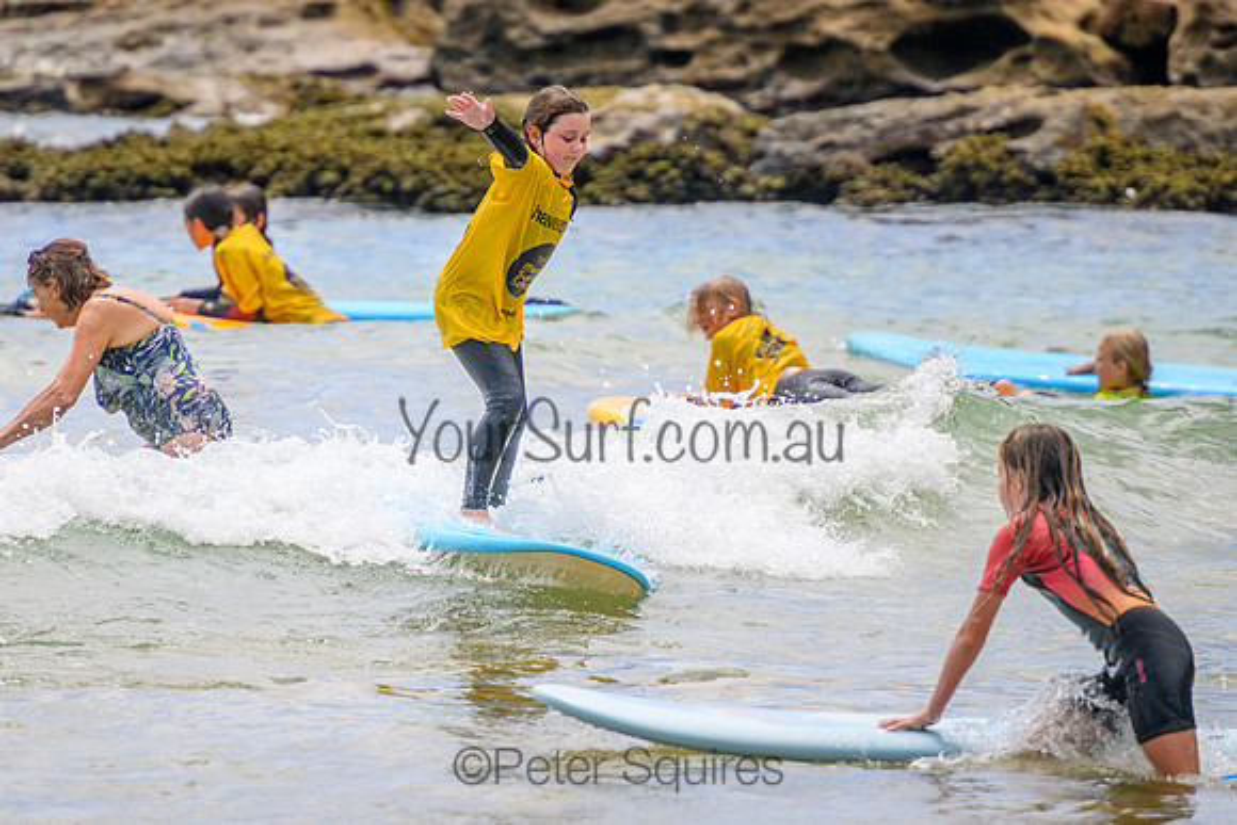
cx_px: 405
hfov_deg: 3.7
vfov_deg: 2.5
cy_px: 432
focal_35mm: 550
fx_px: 18898
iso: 450
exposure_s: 1/2000
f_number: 5.6
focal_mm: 400
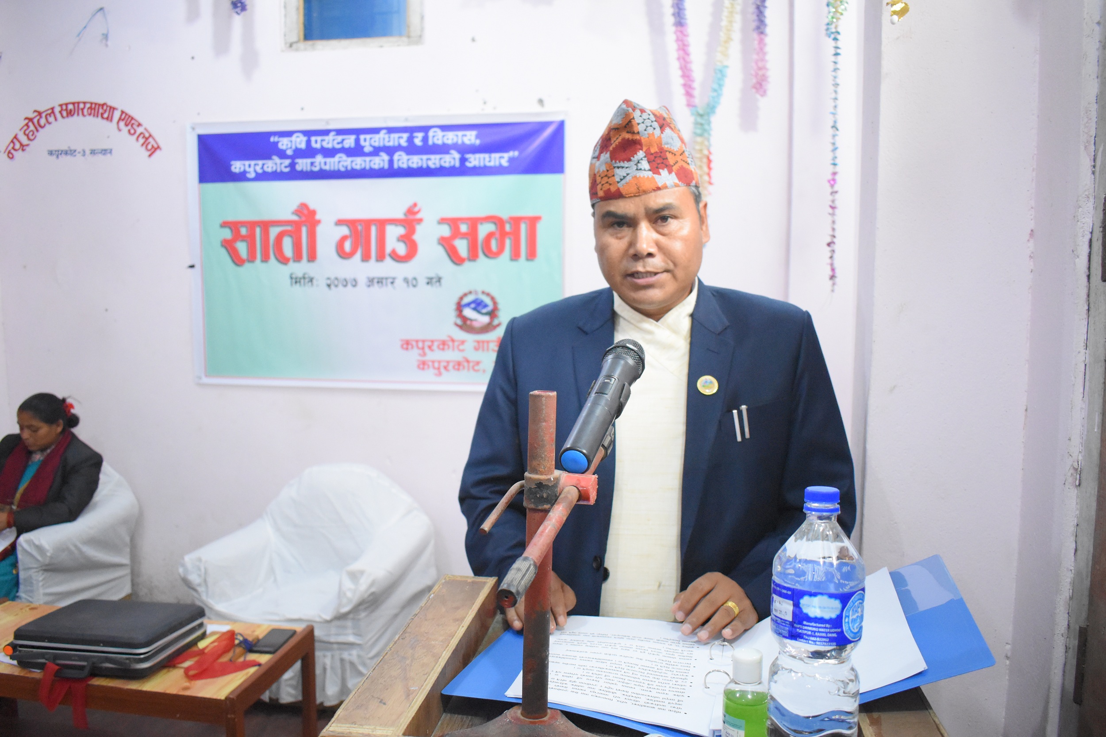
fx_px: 921
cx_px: 553
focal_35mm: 30
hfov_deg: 61.9
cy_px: 368
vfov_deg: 43.6
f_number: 3.5
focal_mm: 20
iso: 4000
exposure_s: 1/125
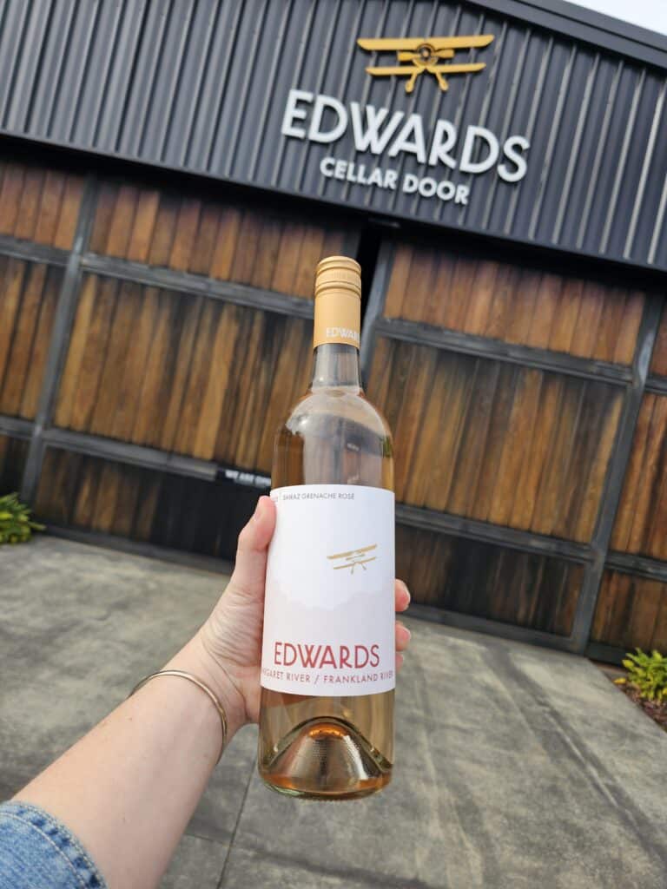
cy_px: 444
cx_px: 334
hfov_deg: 58.9
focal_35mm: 23
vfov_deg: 73.9
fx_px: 591
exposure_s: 1/300
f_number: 1.7
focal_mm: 6.3
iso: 10
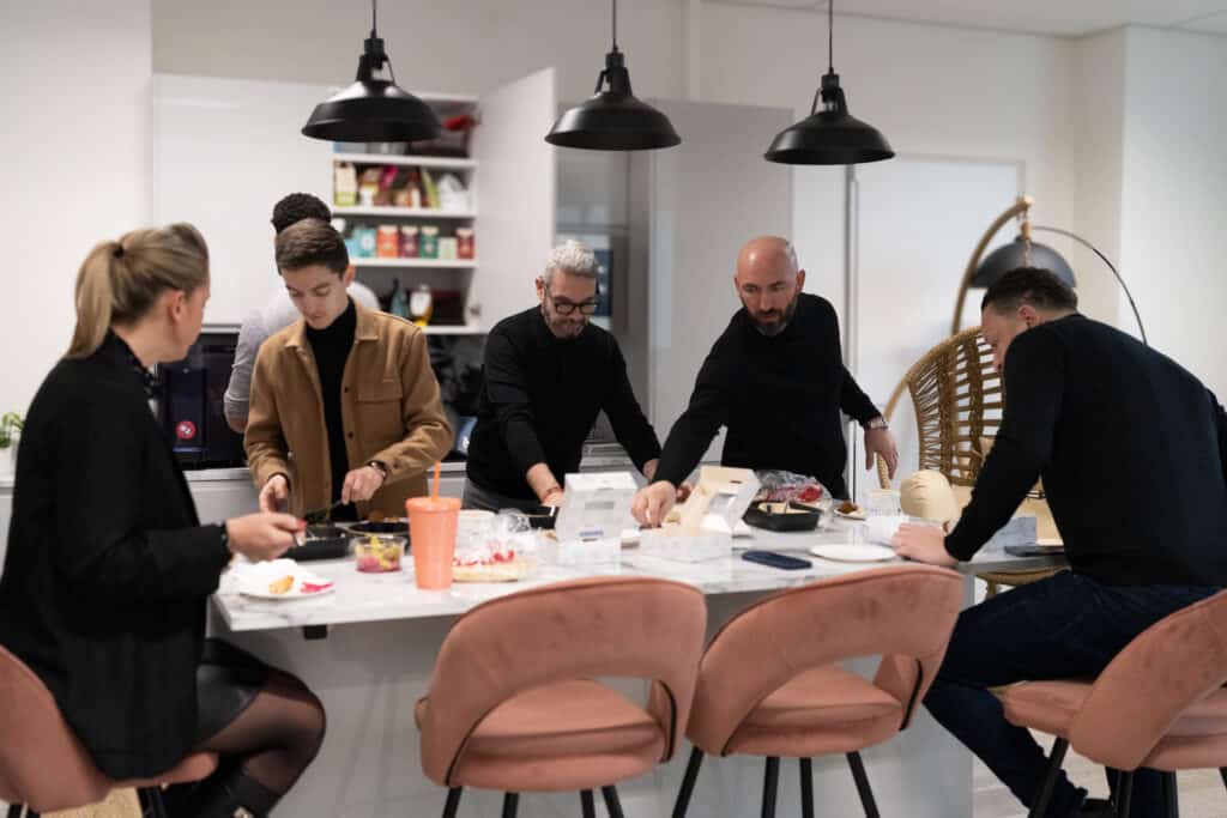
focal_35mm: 35
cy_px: 409
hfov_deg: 54.4
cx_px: 614
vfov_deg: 37.9
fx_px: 1193
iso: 3200
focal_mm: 35
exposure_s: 1/800
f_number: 2.5
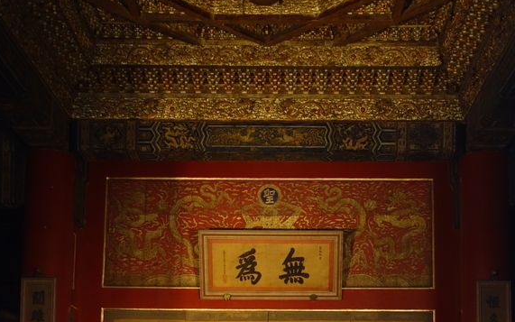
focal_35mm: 60
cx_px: 291
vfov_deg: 20.8
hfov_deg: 34.0
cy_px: 337
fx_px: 842
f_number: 1.8
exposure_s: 1/250
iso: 400
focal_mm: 10.4
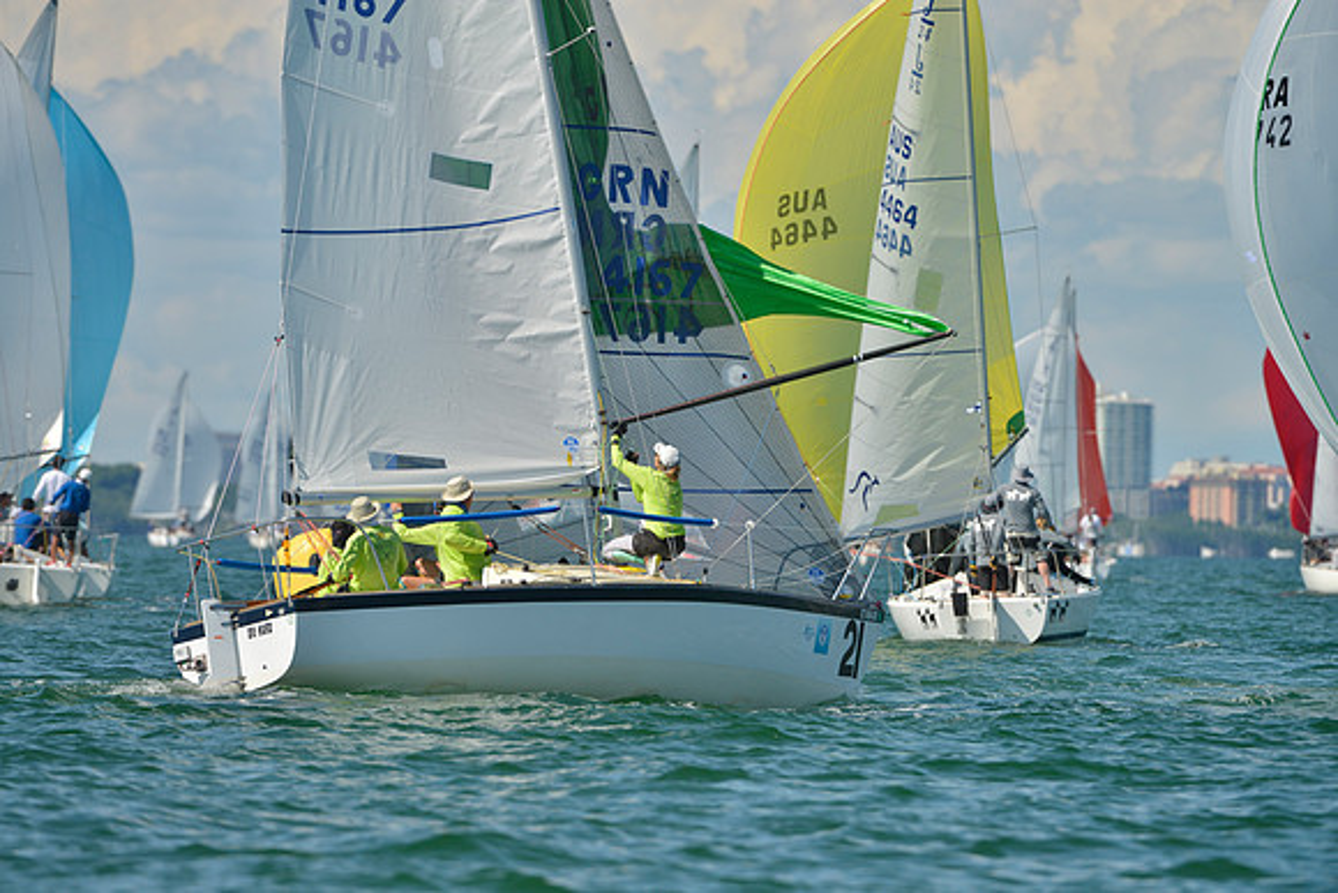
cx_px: 669
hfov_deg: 5.2
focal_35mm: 400
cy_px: 446
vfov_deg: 3.4
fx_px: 14869
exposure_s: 1/1250
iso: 200
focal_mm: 400
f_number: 5.6
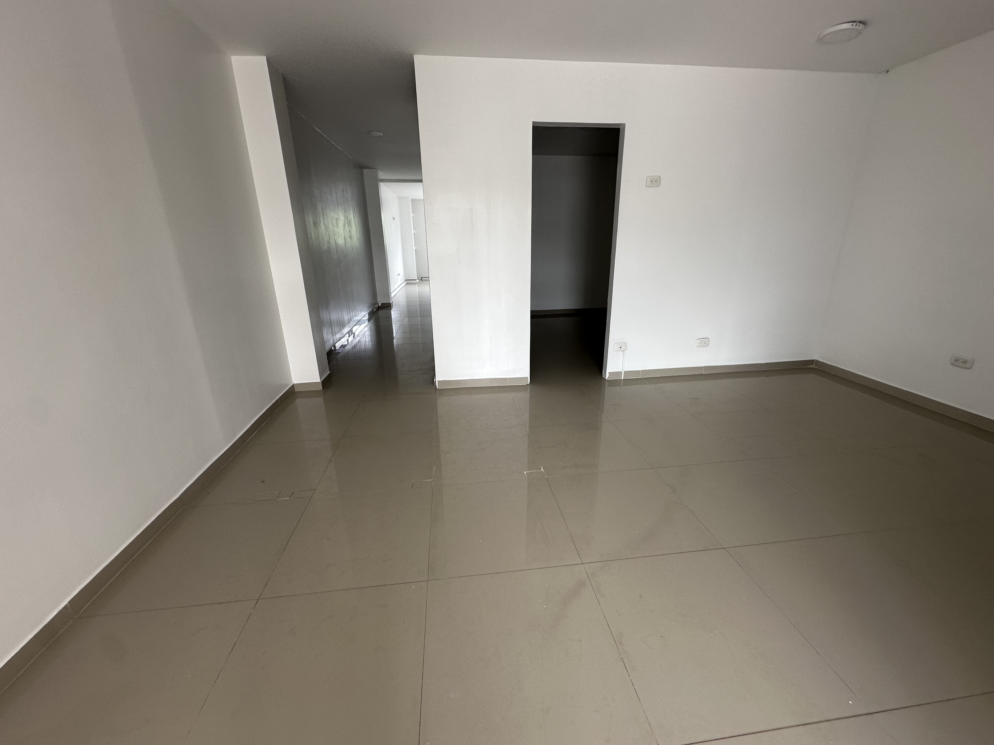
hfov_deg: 102.1
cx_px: 497
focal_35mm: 14
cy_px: 372
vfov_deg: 85.7
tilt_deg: -18.3
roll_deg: -0.2
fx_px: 402
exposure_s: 1/99
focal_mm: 2.22
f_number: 2.2
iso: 64
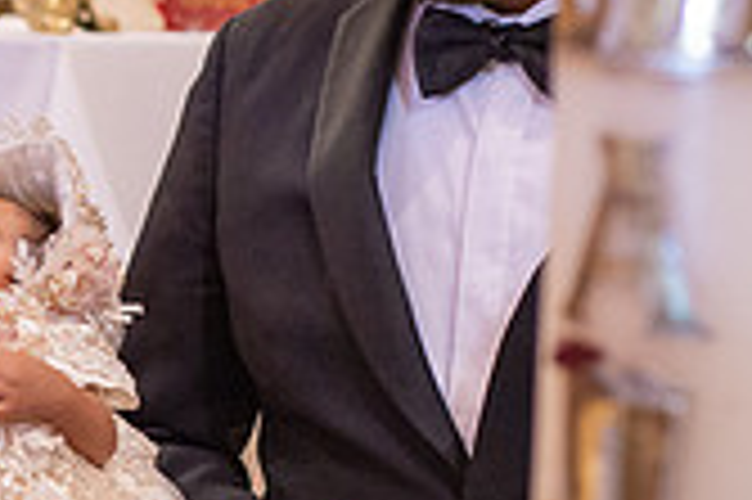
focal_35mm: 174
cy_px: 363
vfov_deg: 7.9
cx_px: -95
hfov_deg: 11.6
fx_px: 3631
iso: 2500
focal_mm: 50
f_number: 2.8
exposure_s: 1/125
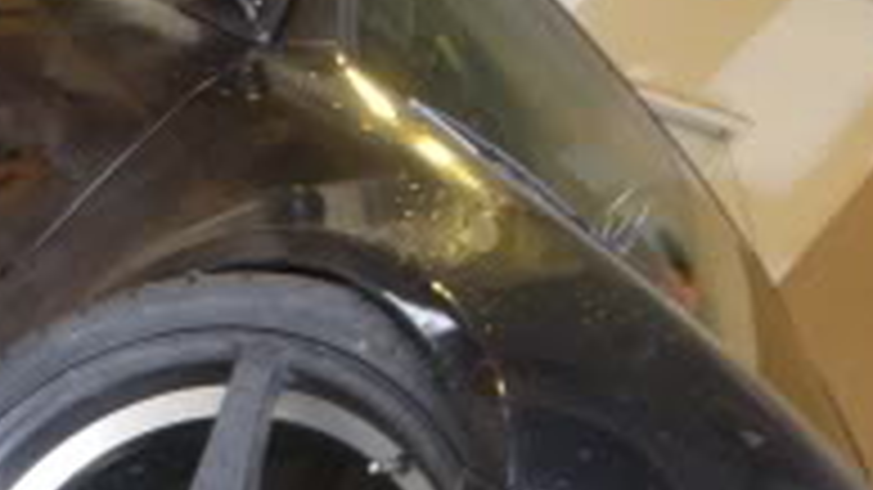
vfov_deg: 11.5
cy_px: 533
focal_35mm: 104
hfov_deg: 20.5
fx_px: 2407
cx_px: 302
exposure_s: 1/10
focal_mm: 6.3
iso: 200
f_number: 3.3
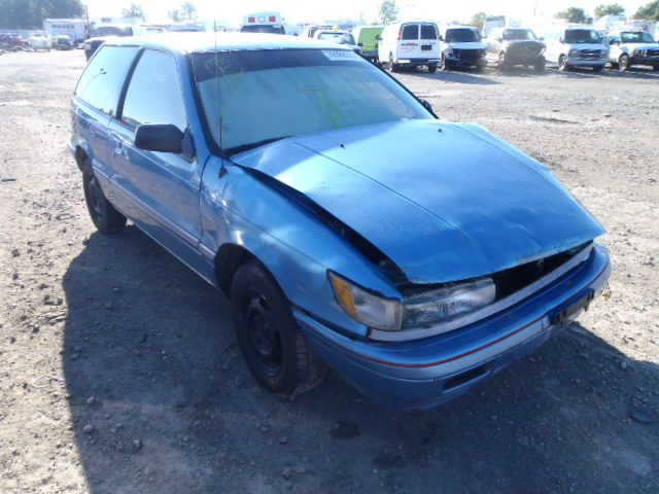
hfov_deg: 63.4
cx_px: 330
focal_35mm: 28
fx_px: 533
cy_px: 247
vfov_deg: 49.7
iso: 80
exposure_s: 1/125
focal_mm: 5
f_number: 4.5
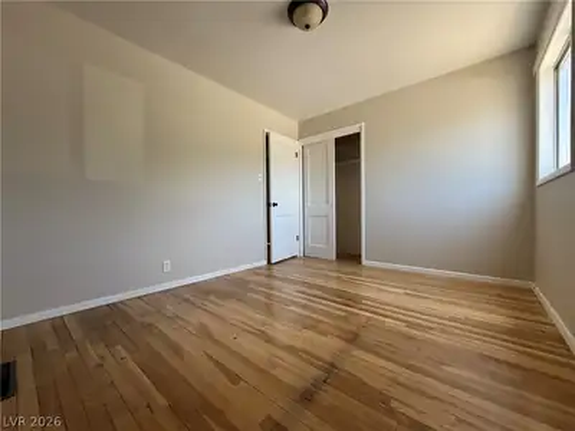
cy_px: 216
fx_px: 233
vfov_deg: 85.7
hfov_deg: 102.1
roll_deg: +0.0
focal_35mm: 14
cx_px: 288
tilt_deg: -0.6
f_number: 2.2
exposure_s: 1/99
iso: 125
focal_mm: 2.22
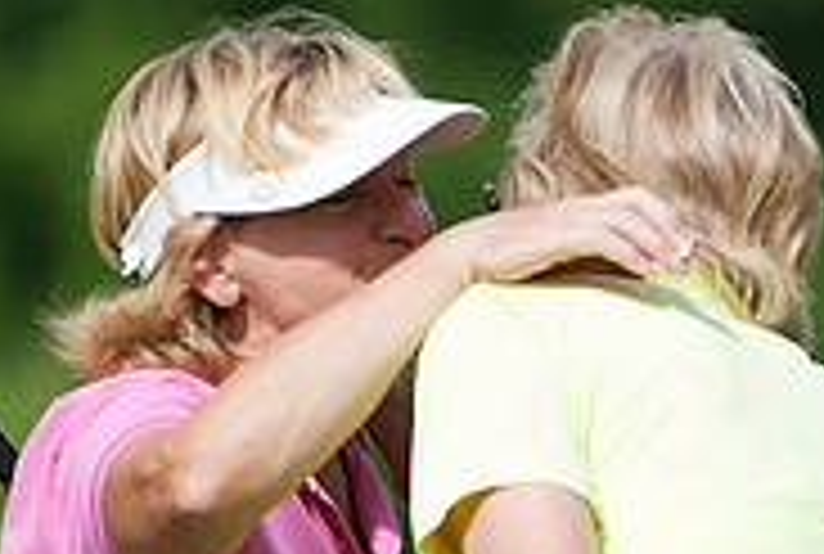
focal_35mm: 949
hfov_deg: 2.2
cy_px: 694
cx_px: 1117
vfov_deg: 1.5
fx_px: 21775
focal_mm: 300
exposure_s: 1/1600
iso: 200
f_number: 5.6
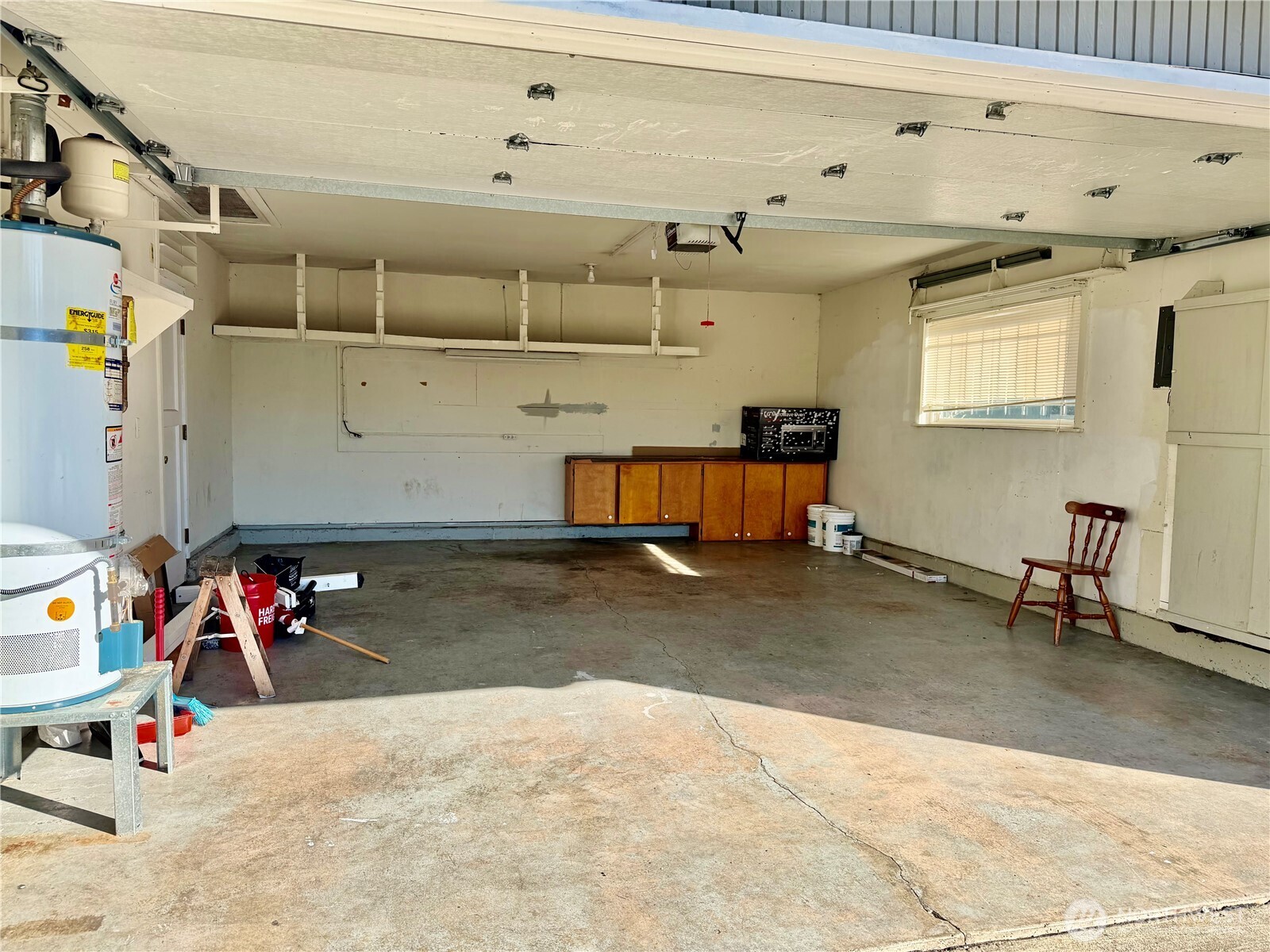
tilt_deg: -4.2
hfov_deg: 71.6
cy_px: 476
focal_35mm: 24
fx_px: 881
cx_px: 635
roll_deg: -0.8
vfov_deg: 56.8
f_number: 1.78
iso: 80
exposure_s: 1/1585
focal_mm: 6.76
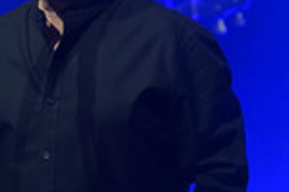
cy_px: 97
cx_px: 59
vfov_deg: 1.3
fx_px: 8420
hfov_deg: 2.0
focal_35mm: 1050
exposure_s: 1/250
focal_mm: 347
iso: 3200
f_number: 7.1
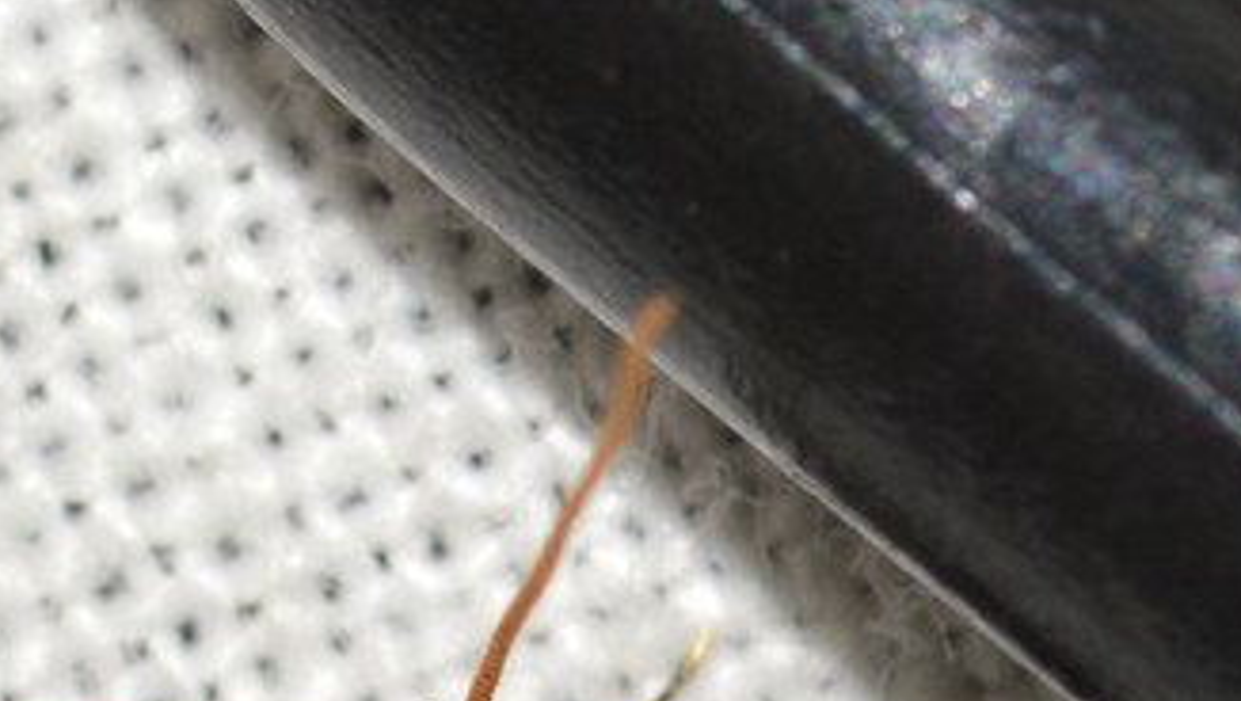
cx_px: 461
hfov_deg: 7.0
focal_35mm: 308
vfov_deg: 3.9
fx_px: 10143
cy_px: 1055
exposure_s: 1/200
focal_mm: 100
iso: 100
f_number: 18
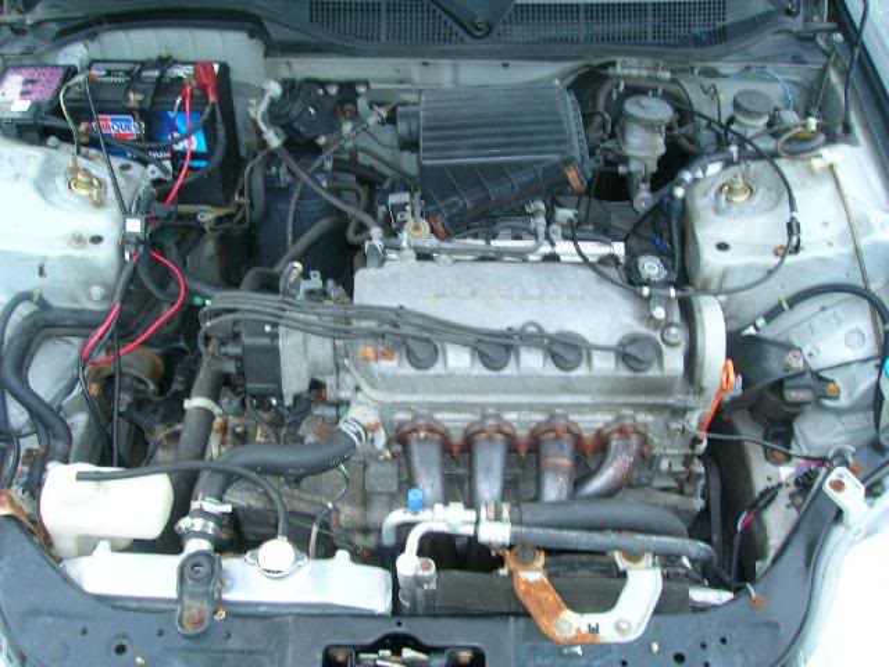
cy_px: 334
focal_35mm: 34
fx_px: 873
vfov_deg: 41.8
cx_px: 444
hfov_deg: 54.0
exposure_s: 1/27
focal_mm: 5.7
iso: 50
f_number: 4.9
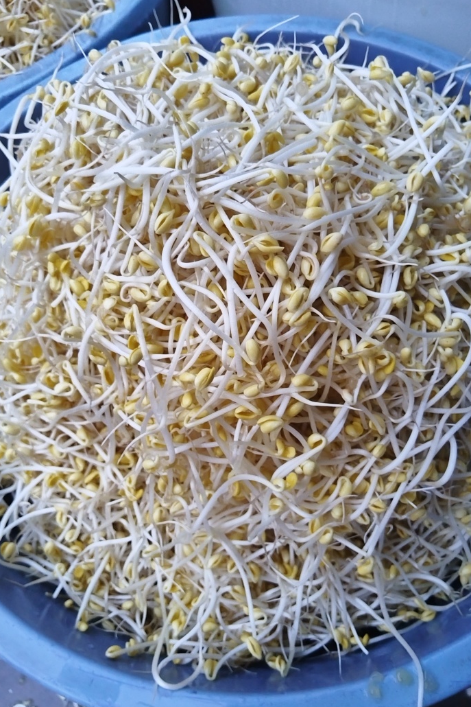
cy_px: 363
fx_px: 549
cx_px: 232
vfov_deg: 65.5
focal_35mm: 28
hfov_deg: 46.4
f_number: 1.9
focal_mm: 4.95
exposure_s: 1/100
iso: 3069
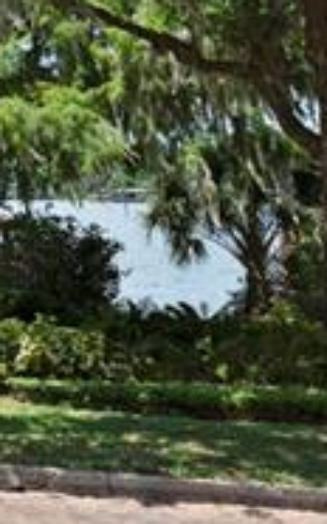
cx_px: -507
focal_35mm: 101
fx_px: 1442
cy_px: 227
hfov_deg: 10.7
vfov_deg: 20.6
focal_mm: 23
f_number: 10
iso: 125
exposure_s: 1/160
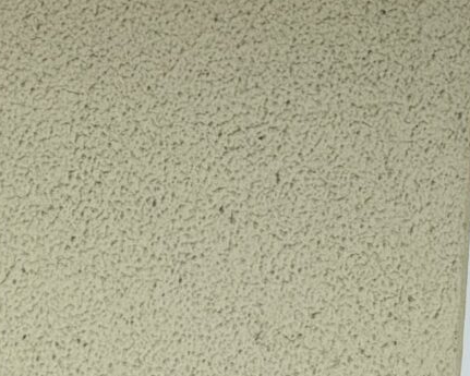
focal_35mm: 139
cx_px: -516
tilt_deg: -10.4
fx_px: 1934
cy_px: 1003
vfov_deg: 9.5
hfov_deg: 12.1
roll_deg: -0.4
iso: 80
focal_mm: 6.76
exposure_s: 1/2105
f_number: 1.78
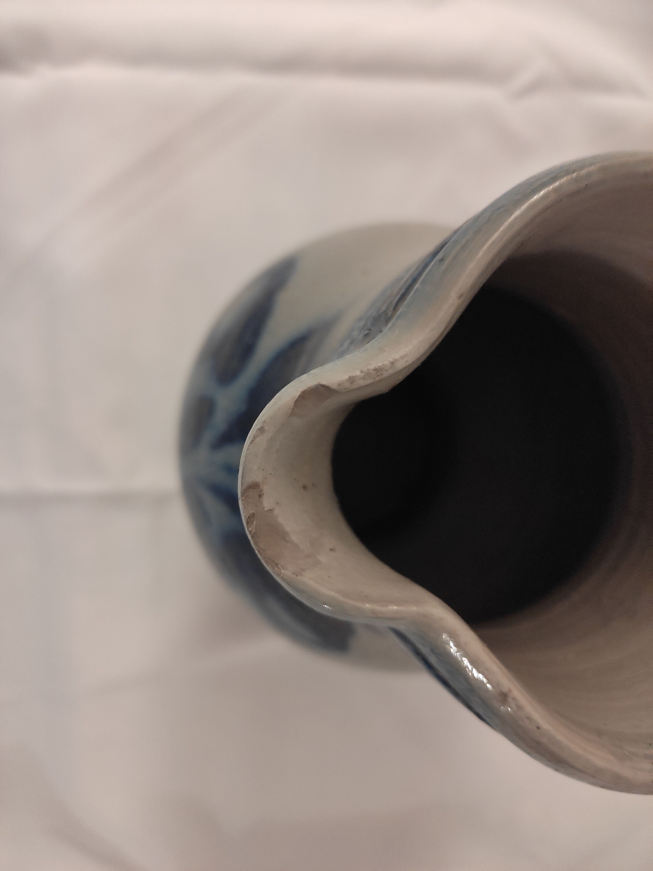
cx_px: 326
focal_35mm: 25
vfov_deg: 69.4
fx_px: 629
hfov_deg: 54.9
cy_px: 436
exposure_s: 1/20
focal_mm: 4.7
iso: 1232
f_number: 1.79
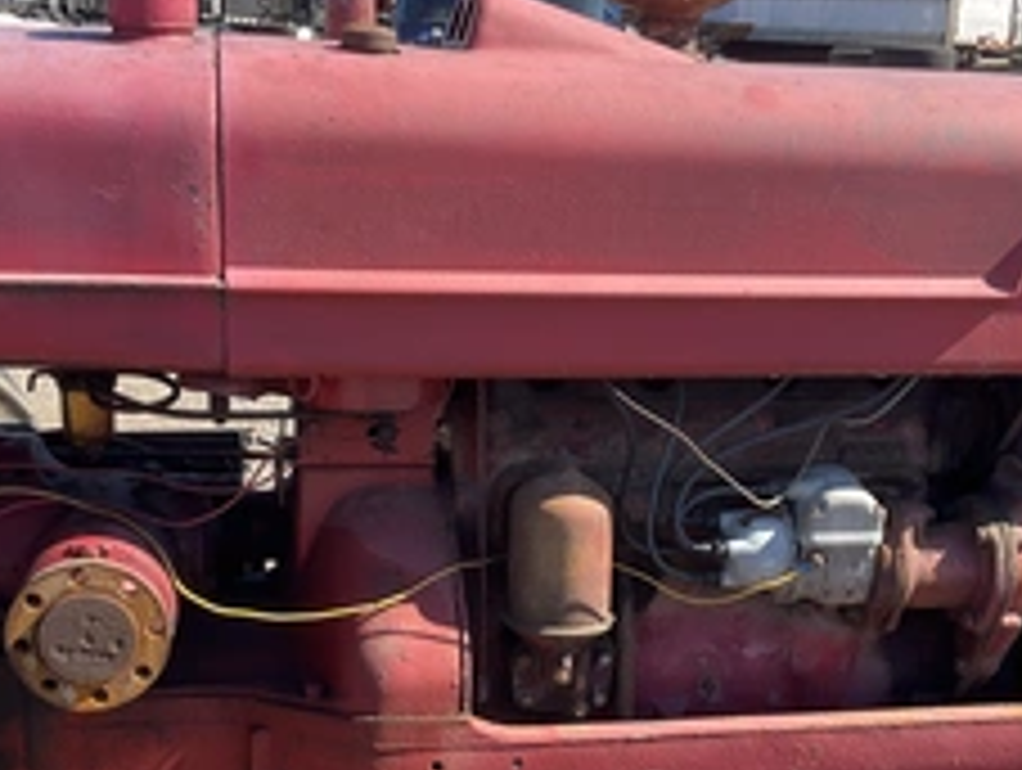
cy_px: 563
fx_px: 1508
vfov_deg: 28.3
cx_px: 540
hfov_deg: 37.4
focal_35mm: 51
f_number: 1.8
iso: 25
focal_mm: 3
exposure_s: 1/504
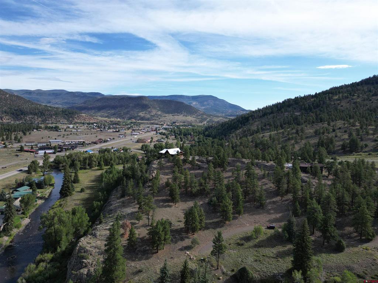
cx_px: 189
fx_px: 262
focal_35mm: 24
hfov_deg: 71.6
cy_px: 142
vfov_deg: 56.8
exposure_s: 1/2000
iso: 100
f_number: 1.7
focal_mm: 6.72
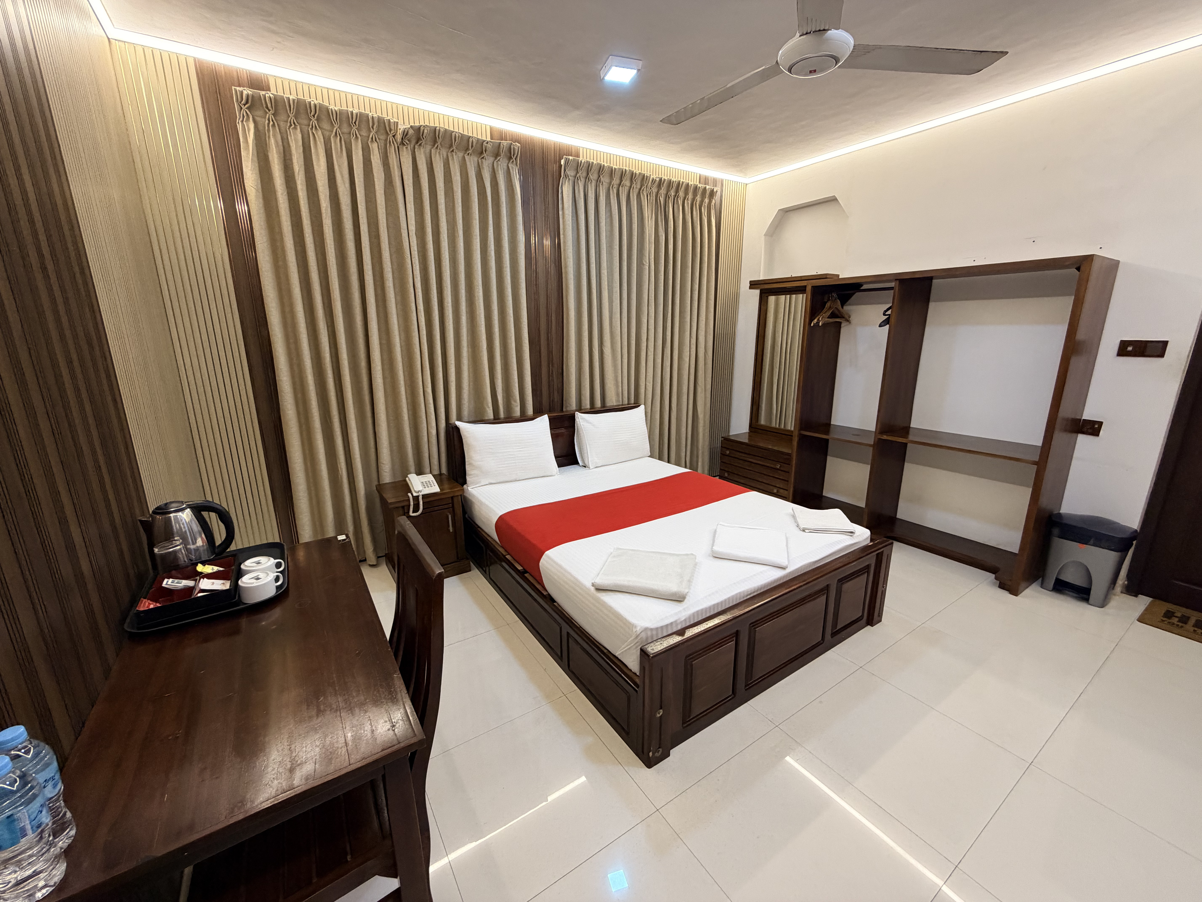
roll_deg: +0.7
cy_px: 451
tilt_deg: -14.3
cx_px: 601
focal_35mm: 14
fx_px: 486
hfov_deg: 102.1
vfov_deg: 85.7
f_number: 2.2
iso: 250
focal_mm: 2.22
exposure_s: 1/100
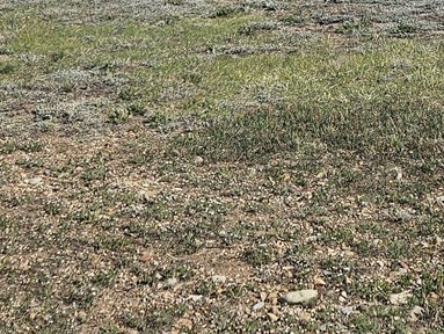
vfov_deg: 14.1
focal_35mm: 96
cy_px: -210
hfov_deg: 19.9
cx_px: 418
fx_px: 1232
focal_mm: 5.4
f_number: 1.8
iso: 25
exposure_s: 1/2843
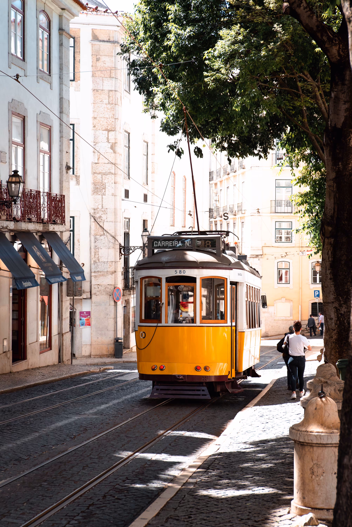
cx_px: 176
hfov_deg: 19.5
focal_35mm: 70
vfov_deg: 28.8
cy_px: 264
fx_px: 1026
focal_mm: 70
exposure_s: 1/640
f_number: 7.1
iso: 560
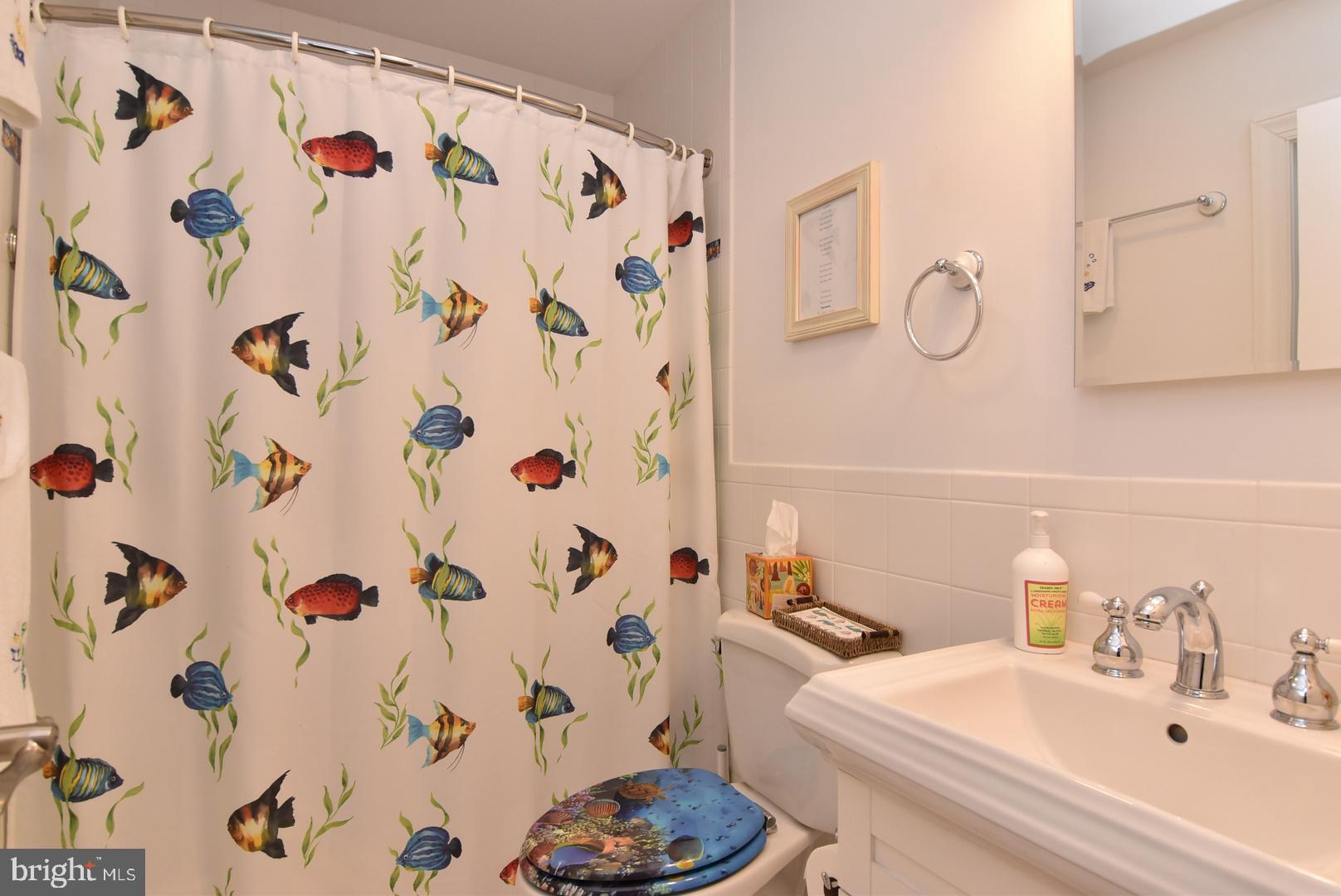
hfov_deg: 90.0
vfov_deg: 67.5
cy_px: 448
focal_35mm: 18
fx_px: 671
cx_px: 670
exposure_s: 1/100
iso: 800
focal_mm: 12
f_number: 9
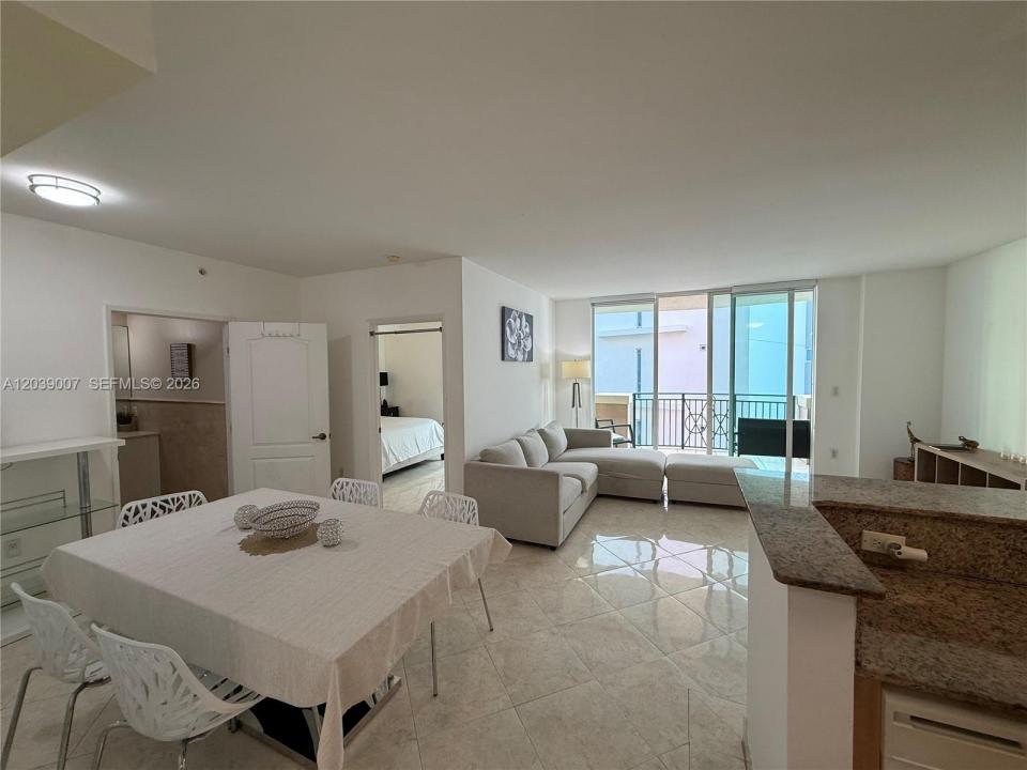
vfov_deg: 85.7
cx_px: 514
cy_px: 385
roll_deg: +1.3
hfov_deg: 102.1
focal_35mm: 14
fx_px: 415
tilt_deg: -2.8
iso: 80
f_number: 2.2
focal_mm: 2.22
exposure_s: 1/120
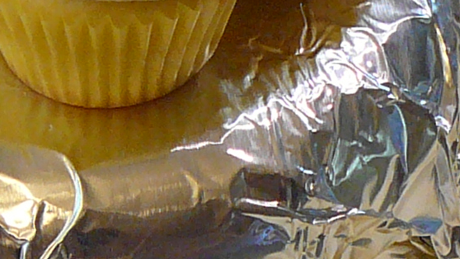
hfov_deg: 12.3
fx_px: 2135
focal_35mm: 175
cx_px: 169
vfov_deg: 6.9
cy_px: 292
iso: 160
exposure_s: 1/30
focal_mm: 5.2
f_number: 2.8
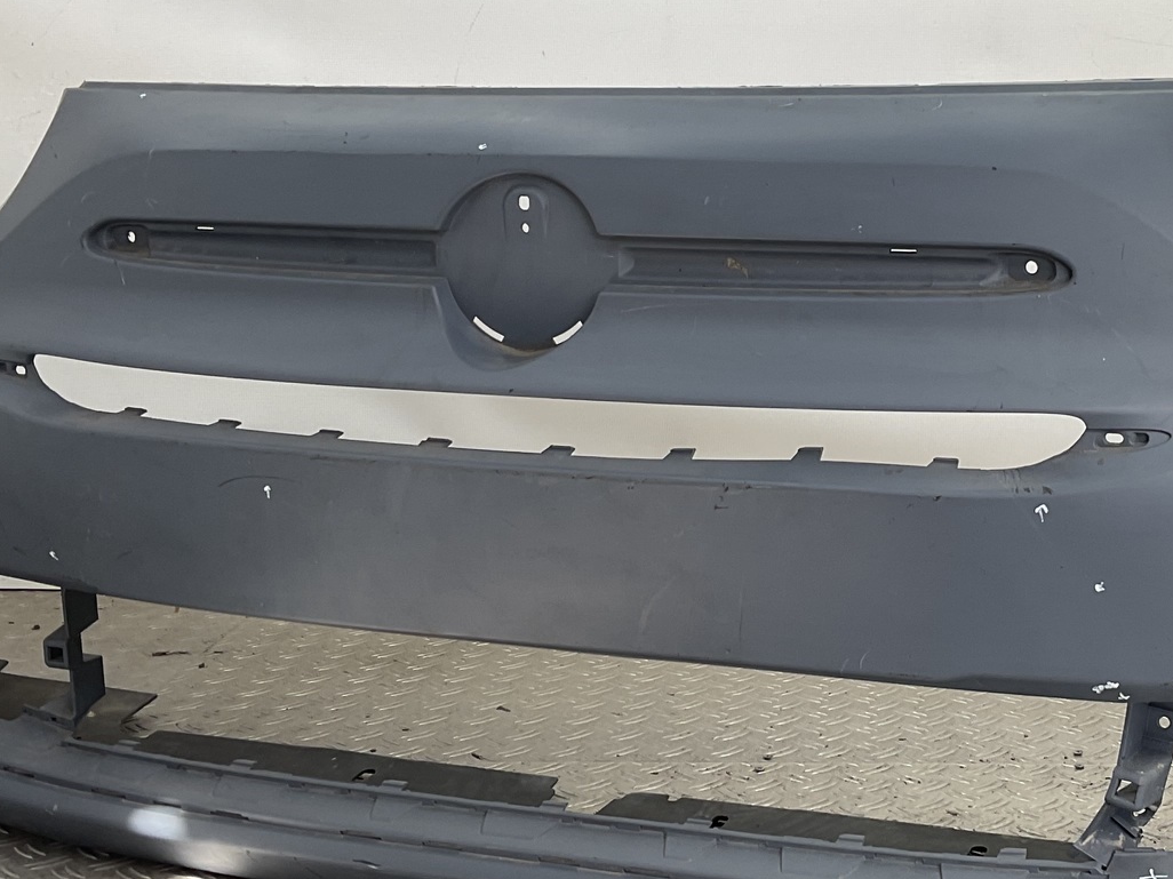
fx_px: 1931
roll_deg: -1.9
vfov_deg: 25.6
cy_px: 383
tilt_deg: -8.4
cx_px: 887
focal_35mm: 57
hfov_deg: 33.1
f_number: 1.8
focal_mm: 3
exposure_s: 1/144
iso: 16
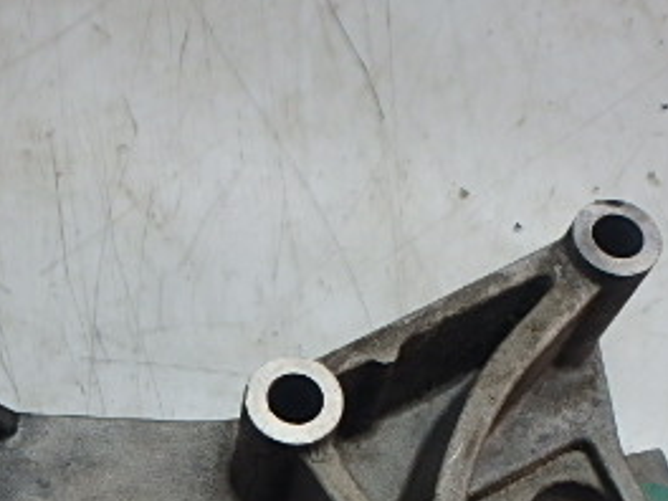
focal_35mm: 51
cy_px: 524
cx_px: 218
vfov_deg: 26.7
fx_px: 984
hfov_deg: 37.1
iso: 200
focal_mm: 3.7
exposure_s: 1/40
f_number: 3.5
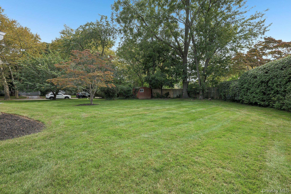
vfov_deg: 70.4
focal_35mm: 17
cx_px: 146
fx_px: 137
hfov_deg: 93.3
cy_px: 97
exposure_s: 1/80
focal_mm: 17
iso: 160
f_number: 9
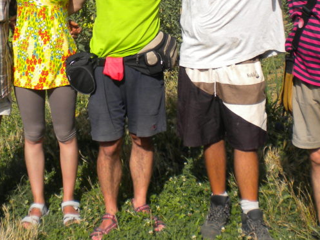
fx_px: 665
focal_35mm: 72
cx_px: 139
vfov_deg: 20.1
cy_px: 32
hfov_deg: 27.0
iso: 80
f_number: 4.6
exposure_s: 1/692
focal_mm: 6.3
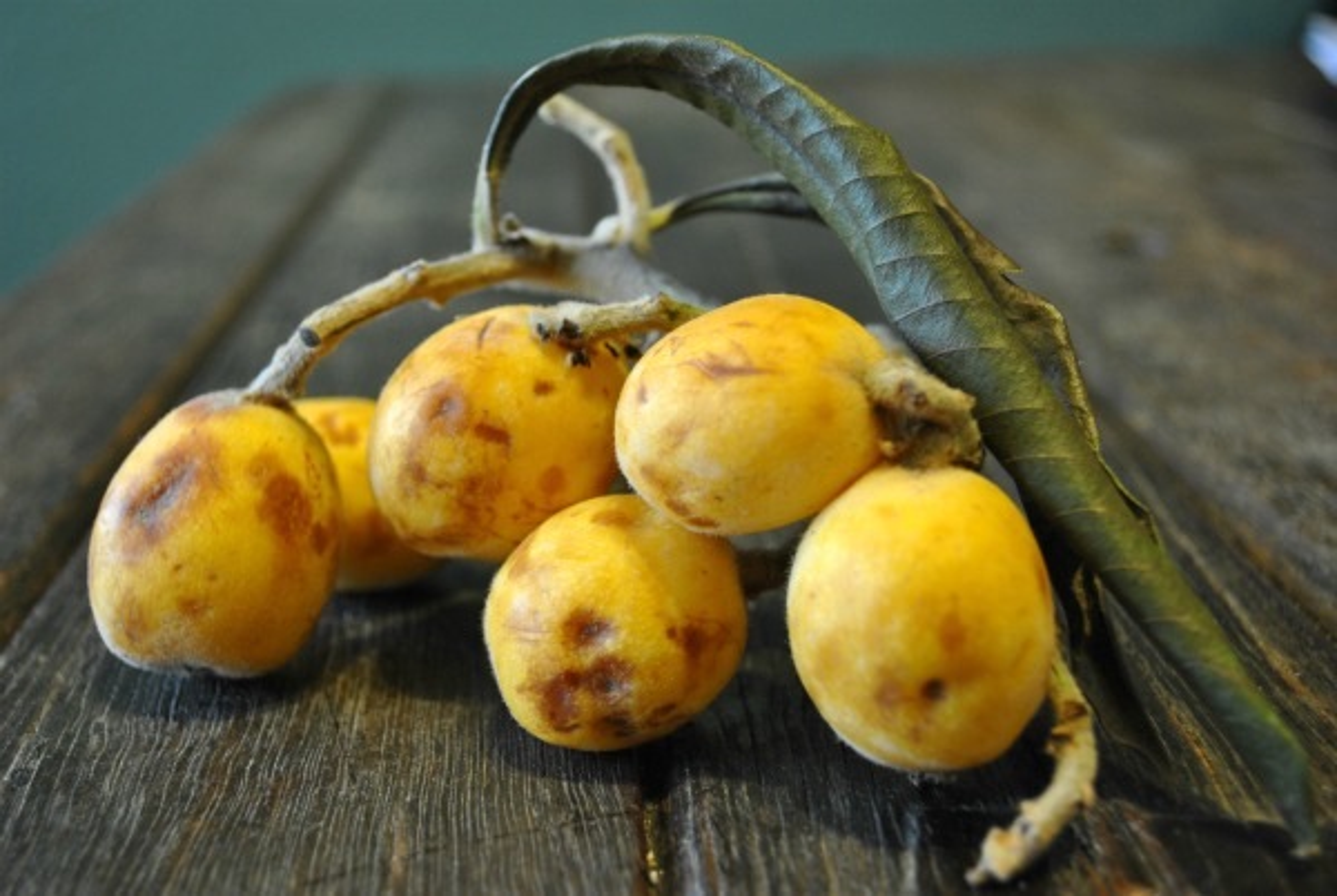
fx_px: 1674
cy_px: 448
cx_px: 668
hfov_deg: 43.5
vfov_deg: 30.0
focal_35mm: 45
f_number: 4.5
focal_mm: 30
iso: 400
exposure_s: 1/6
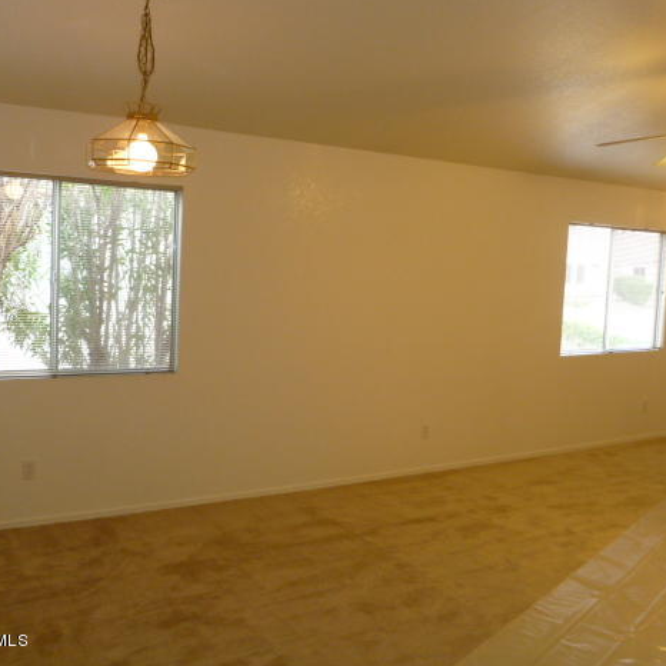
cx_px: 352
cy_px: 326
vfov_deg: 48.4
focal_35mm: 34
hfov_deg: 48.4
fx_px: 740
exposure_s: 1/30
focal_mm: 5
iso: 200
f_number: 3.3
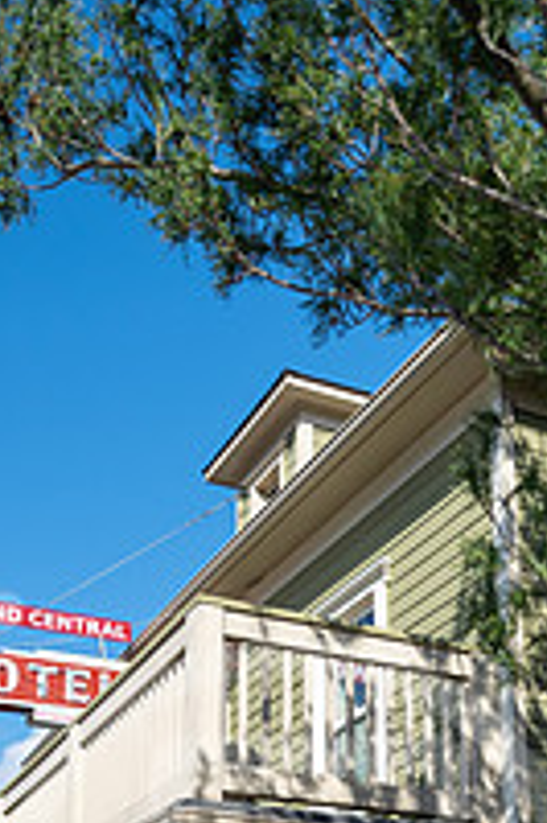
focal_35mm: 54
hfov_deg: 25.0
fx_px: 1233
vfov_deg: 33.6
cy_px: 831
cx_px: 276
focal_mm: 24
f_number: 4
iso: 200
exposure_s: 1/3200
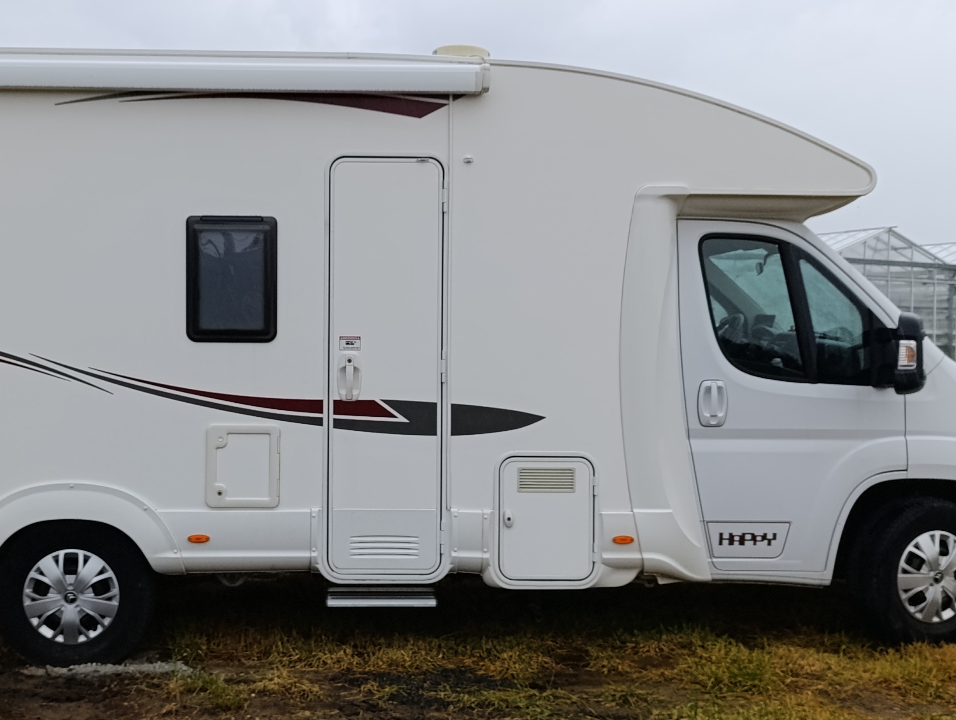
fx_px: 1189
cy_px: 355
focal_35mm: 43
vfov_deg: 33.7
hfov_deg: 43.2
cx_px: 326
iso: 50
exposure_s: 1/100
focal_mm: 6.14
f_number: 1.6
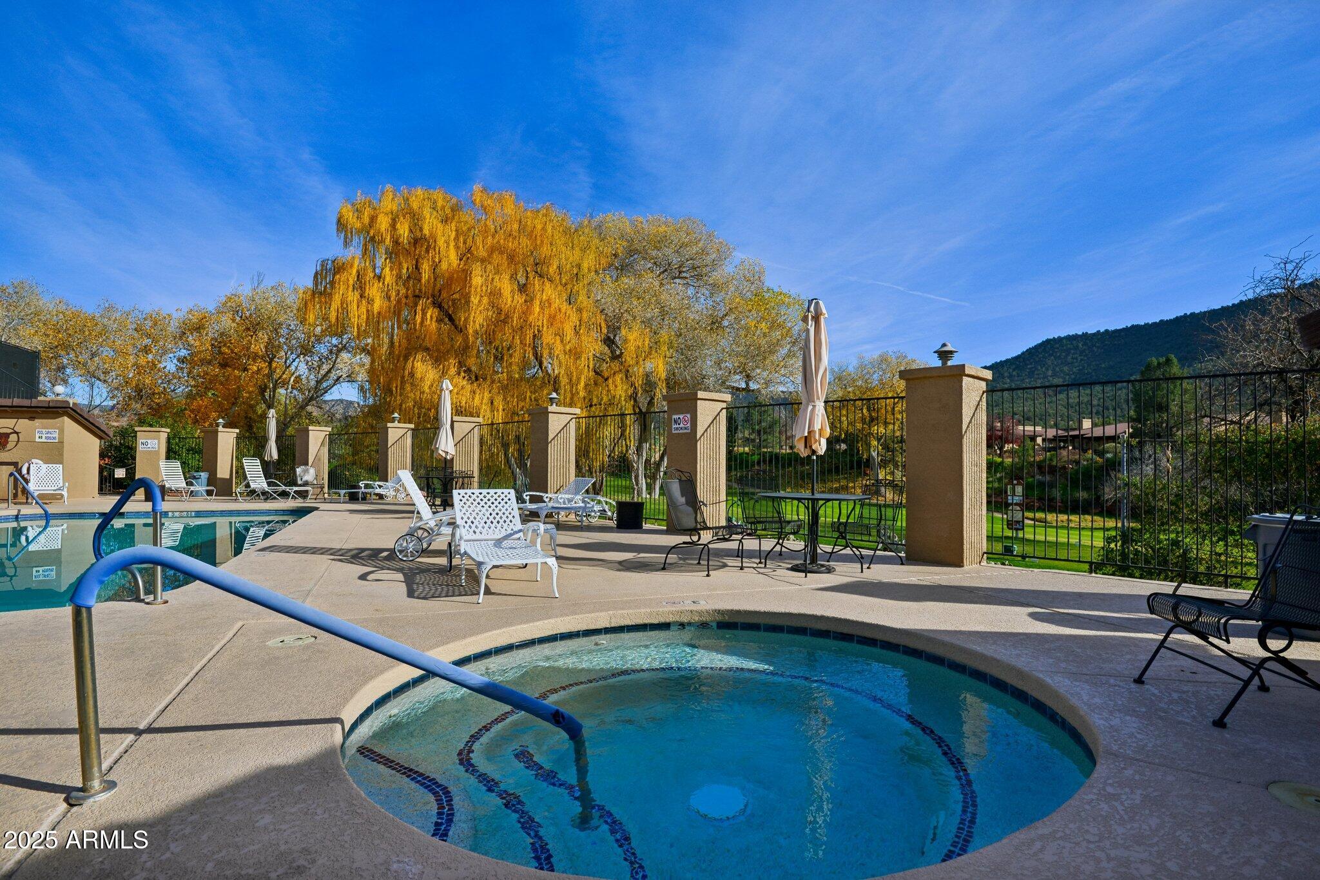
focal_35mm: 17
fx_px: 623
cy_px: 440
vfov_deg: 70.5
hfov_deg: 93.3
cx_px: 660
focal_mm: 17
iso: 400
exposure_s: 1/2000
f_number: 8
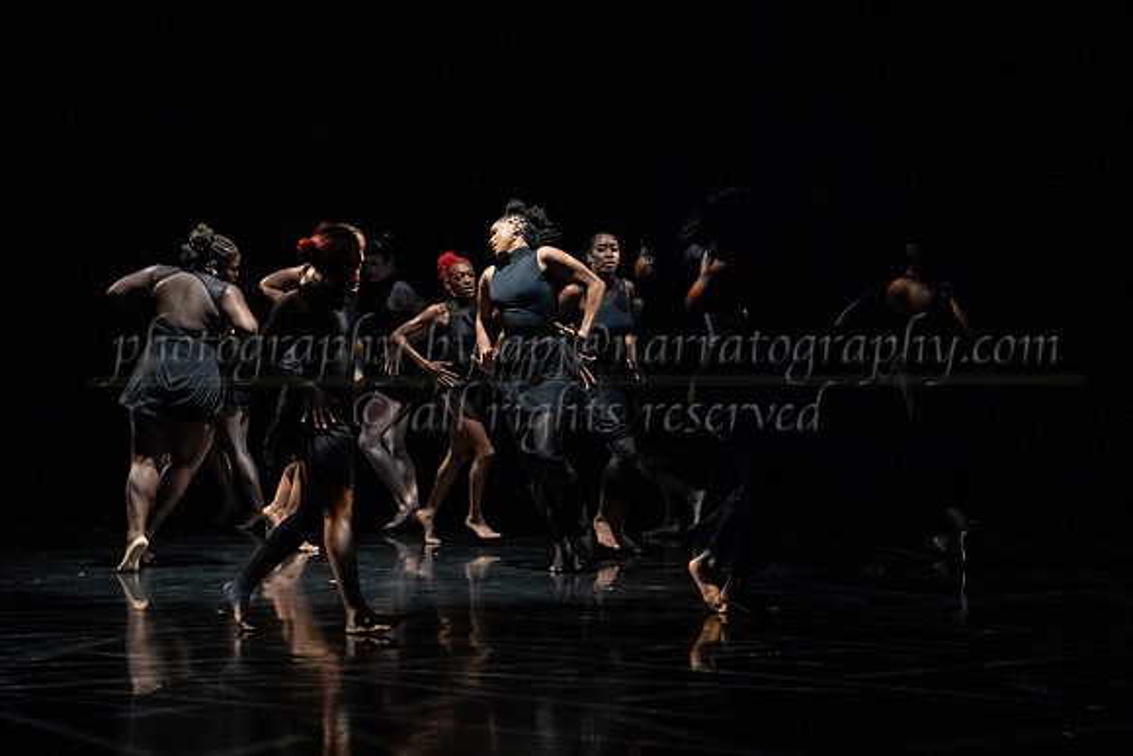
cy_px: 254
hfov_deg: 27.2
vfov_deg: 18.3
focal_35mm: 74
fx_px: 2340
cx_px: 472
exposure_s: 1/320
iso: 6400
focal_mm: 50
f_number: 3.5
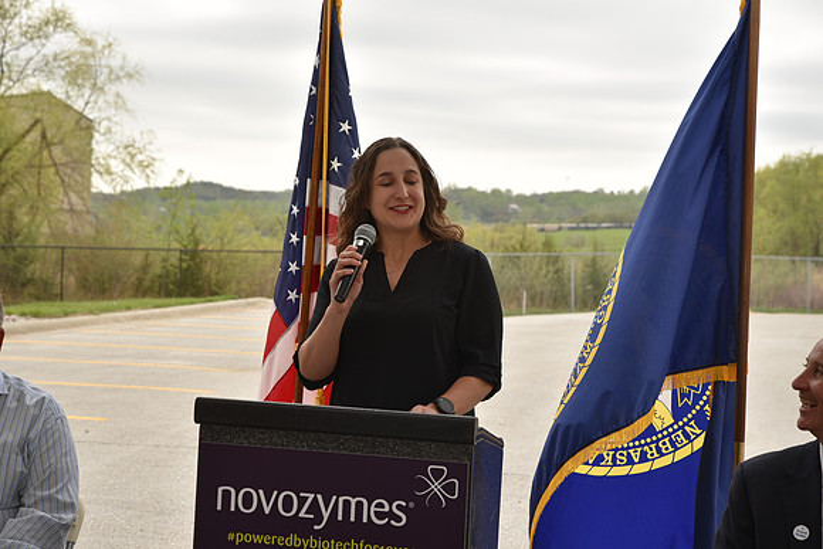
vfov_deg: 19.5
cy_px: 274
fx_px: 1601
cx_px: 412
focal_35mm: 70
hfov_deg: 28.8
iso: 100
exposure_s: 1/200
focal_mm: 70
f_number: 7.1
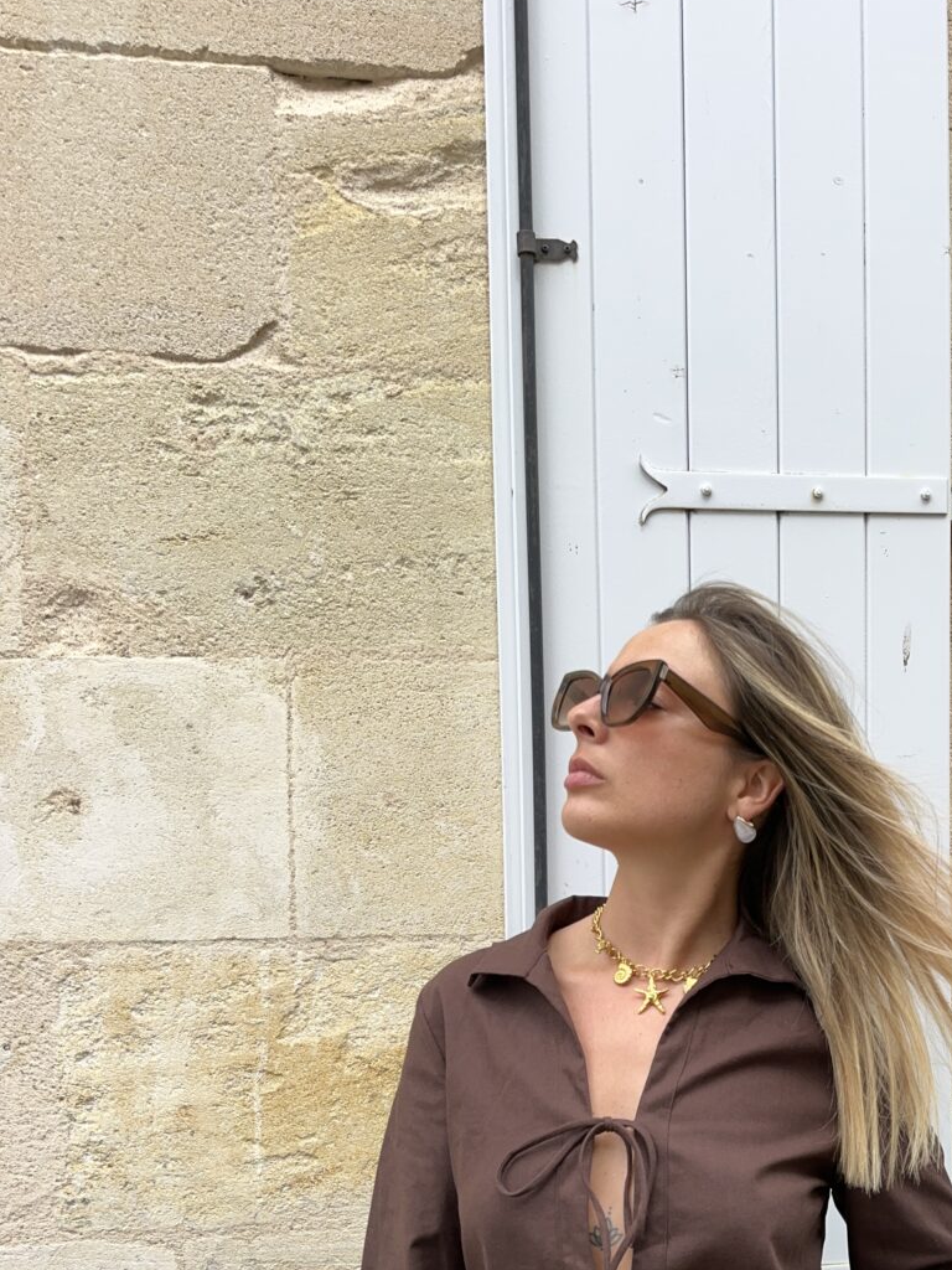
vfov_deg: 49.5
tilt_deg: -1.5
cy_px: 934
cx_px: 712
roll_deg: +0.2
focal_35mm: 36
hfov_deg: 38.6
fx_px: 1320
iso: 80
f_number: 1.78
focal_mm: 6.86
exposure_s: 1/1473
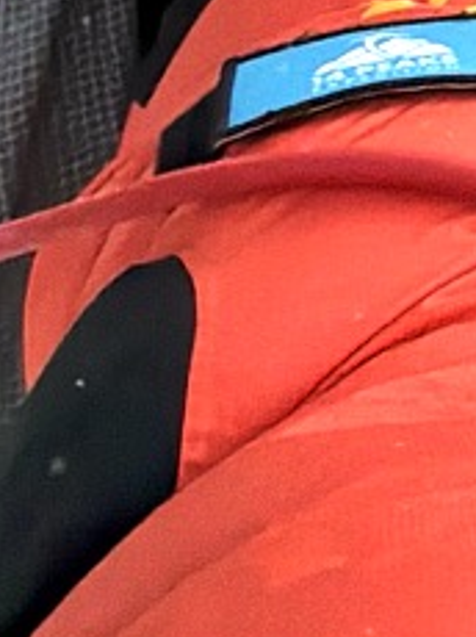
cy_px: -609
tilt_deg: -17.7
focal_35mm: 78
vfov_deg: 18.0
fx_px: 1433
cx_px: 1168
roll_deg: -1.4
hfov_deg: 13.4
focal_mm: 2.22
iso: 125
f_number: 2.2
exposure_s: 1/14706
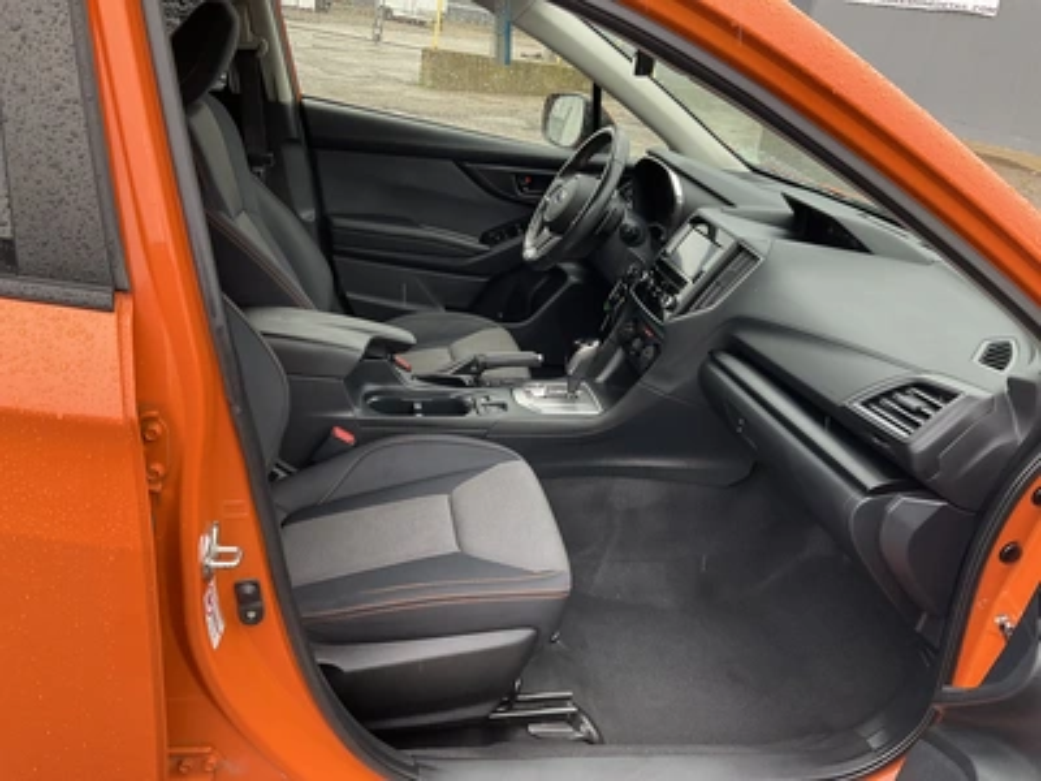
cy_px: 390
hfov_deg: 61.7
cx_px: 520
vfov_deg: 48.2
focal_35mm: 29
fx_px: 872
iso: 50
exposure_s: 1/122
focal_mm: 3
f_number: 1.8
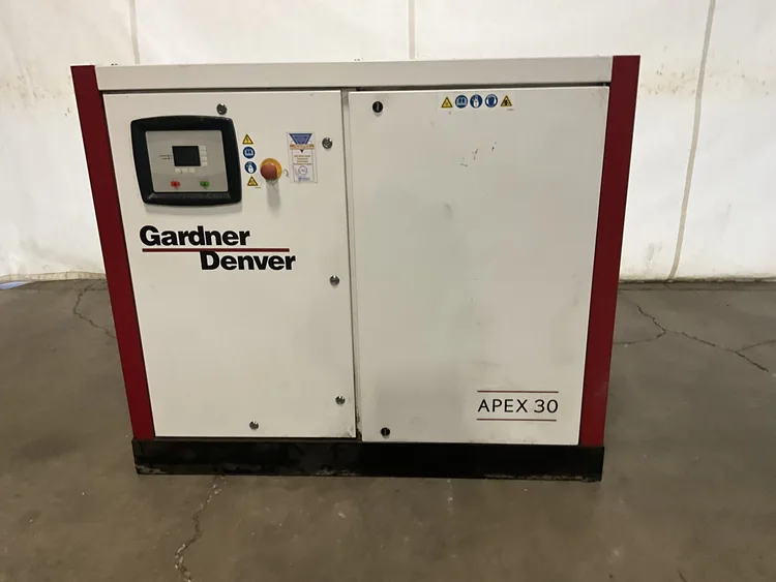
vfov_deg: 48.3
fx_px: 650
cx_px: 388
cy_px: 291
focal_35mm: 29
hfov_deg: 61.6
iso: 200
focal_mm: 3
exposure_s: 1/60
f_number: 1.8
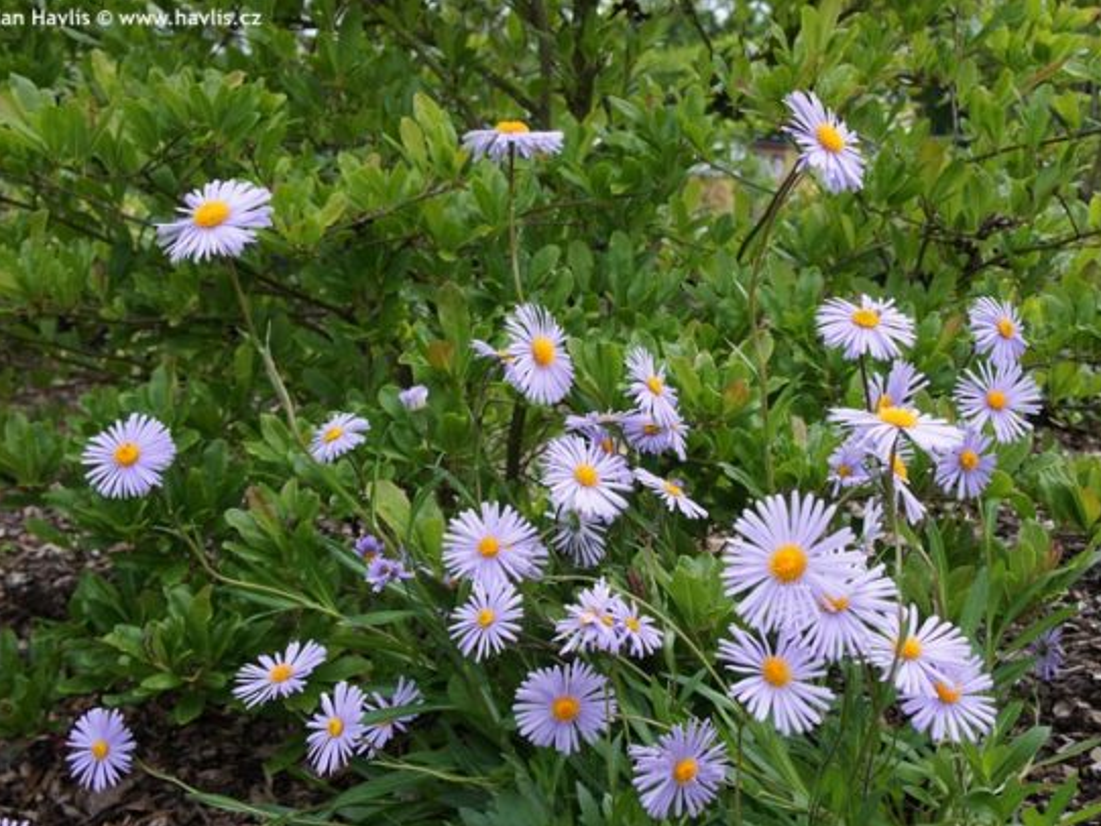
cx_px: 592
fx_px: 1417
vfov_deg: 32.5
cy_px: 417
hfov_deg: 42.4
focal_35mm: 45
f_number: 6.3
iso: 200
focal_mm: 27
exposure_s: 1/125
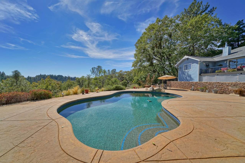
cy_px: 82
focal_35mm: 13
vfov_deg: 85.4
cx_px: 122
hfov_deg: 108.3
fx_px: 88
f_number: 7.1
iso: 100
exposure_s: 1/320
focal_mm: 13
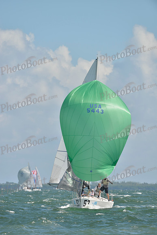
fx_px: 2615
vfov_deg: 5.2
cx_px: 78
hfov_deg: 3.4
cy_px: 118
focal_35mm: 400
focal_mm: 400
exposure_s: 1/1000
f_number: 6.3
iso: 200
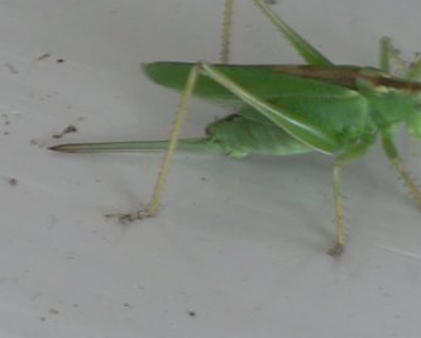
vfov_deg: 4.3
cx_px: 231
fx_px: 4490
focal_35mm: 360
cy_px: 124
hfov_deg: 5.4
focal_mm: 43
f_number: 5.7
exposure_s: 1/25
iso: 400
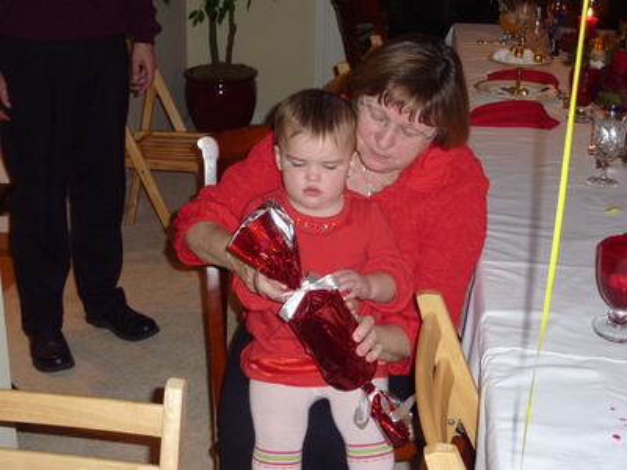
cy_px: 235
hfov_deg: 36.8
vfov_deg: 28.0
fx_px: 942
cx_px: 314
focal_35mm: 52
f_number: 3.8
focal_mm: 8.5
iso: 250
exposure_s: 1/30
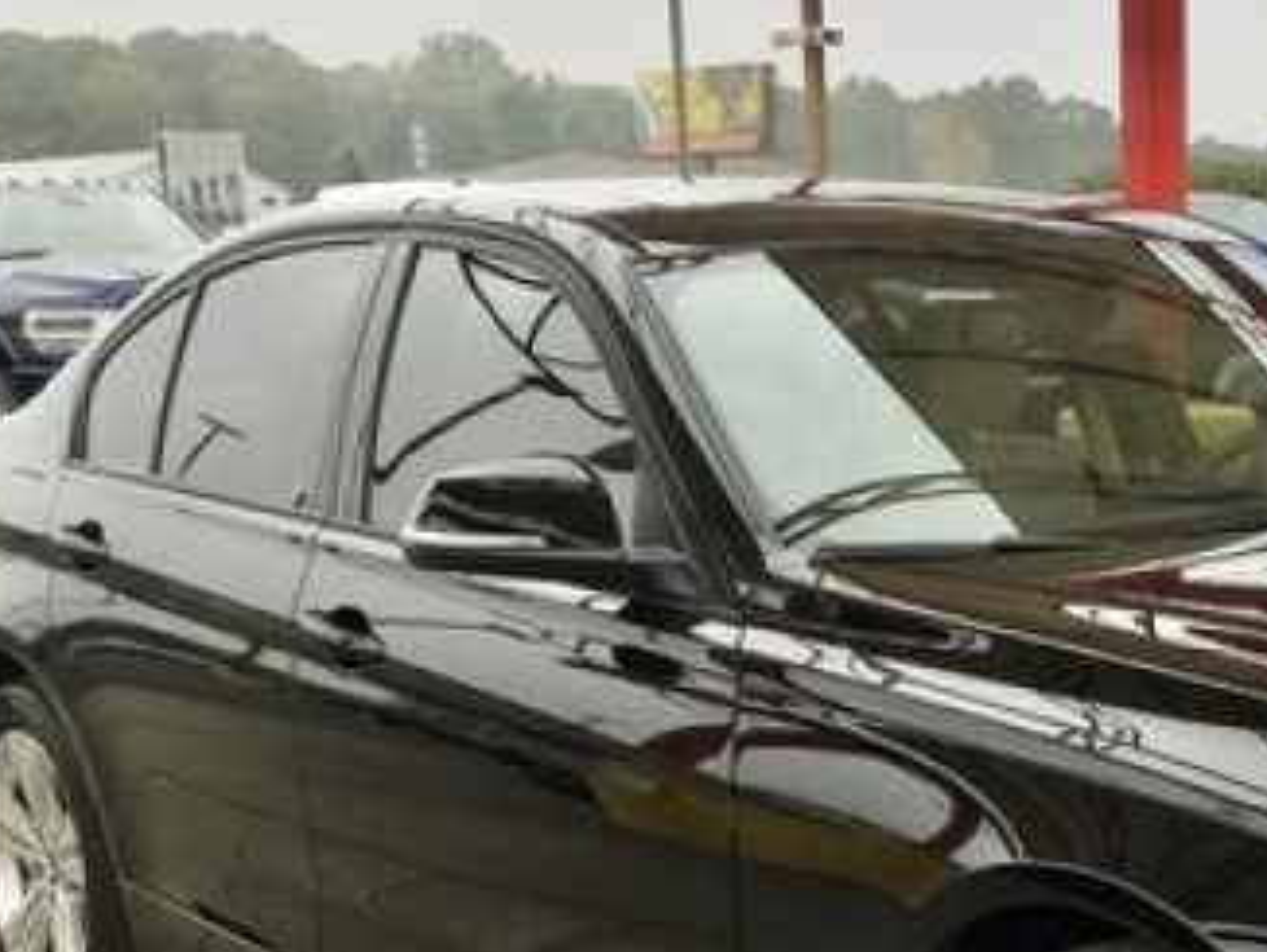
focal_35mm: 76
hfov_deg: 24.7
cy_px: 843
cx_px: 1193
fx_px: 2784
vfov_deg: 19.1
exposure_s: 1/120
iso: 32
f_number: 2.4
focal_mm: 3.3
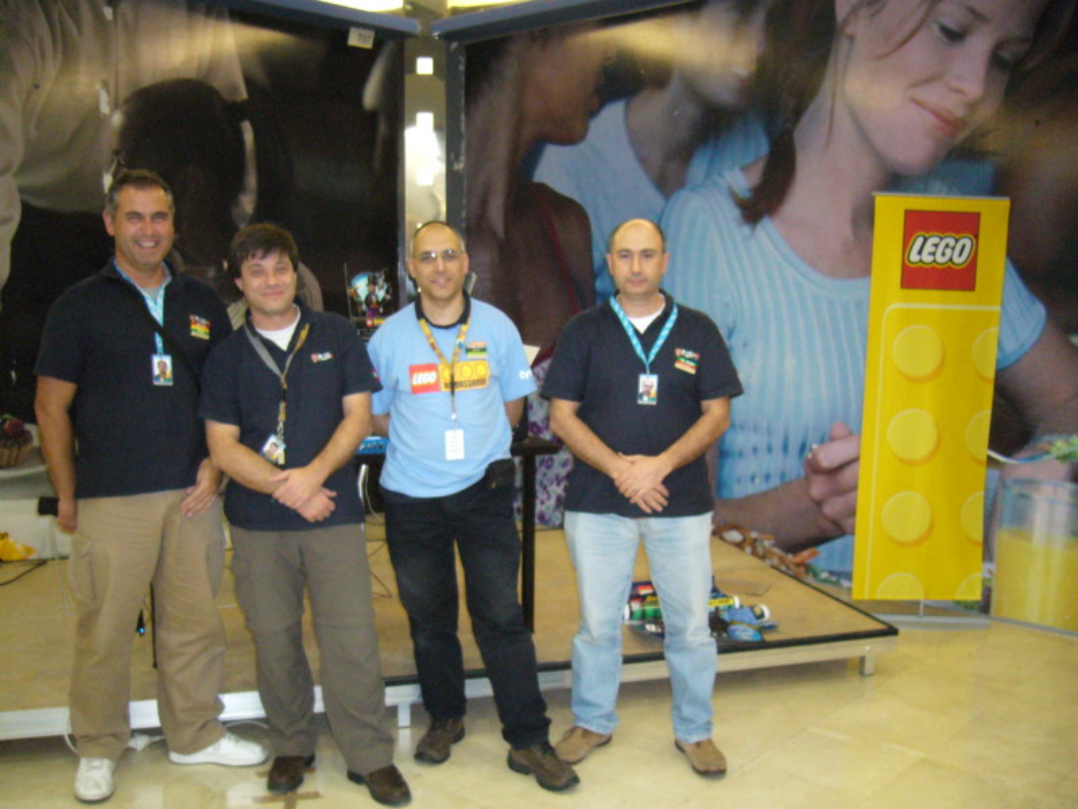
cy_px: 404
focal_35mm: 35
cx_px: 539
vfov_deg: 40.7
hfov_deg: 52.6
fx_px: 1090
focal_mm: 5.8
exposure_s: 1/30
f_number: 2.8
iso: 400
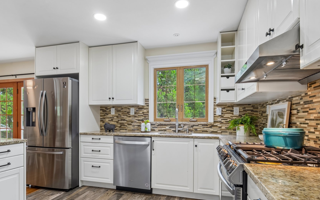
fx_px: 174
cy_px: 124
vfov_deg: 59.0
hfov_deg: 85.0
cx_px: 151
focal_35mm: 20
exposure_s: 1/8
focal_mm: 16
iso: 400
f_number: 9
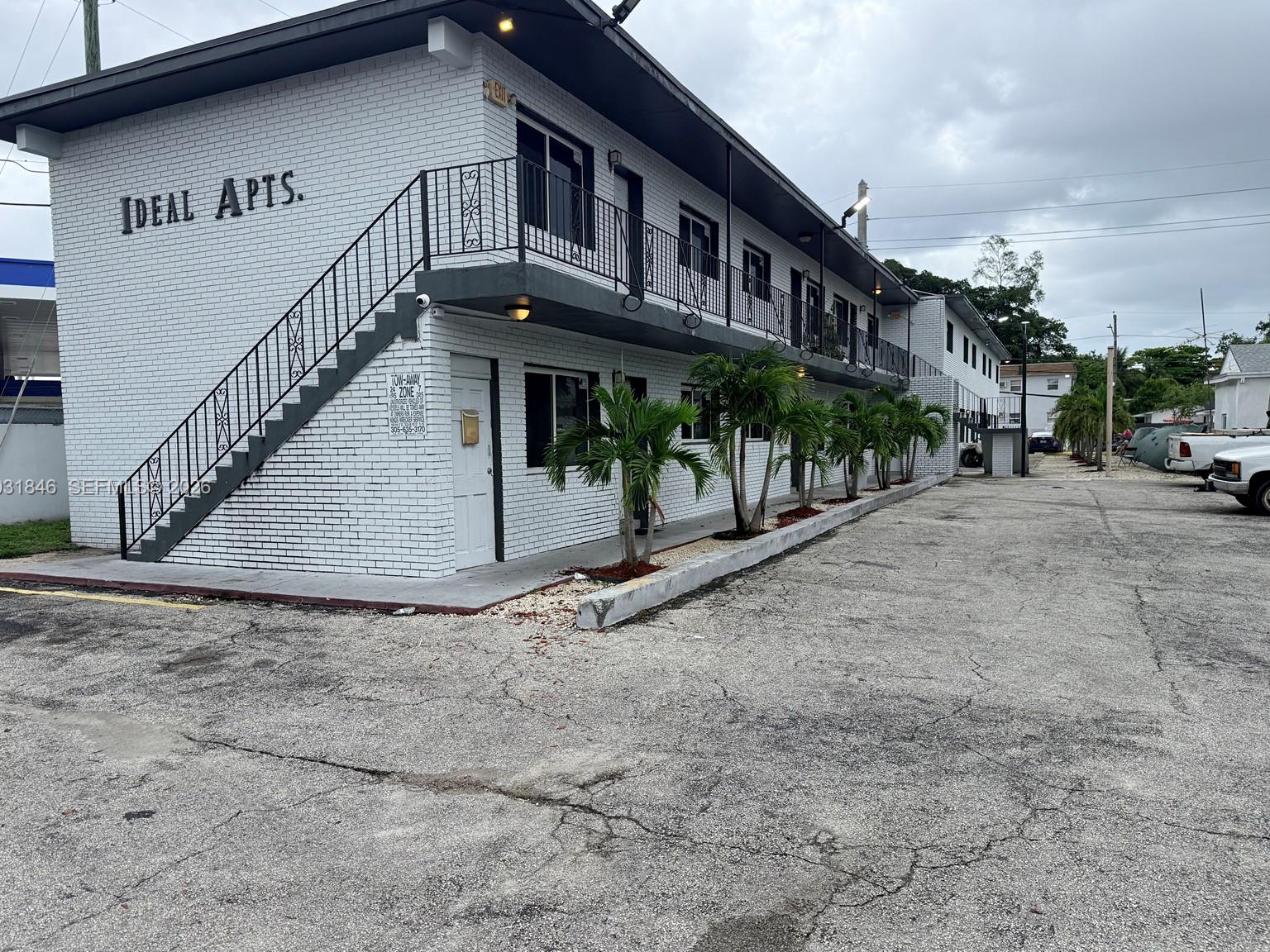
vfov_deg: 54.9
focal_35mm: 25
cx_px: 615
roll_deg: +1.0
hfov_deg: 69.4
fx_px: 917
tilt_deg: -3.4
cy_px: 488
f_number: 1.78
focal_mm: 6.76
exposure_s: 1/2611
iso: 100
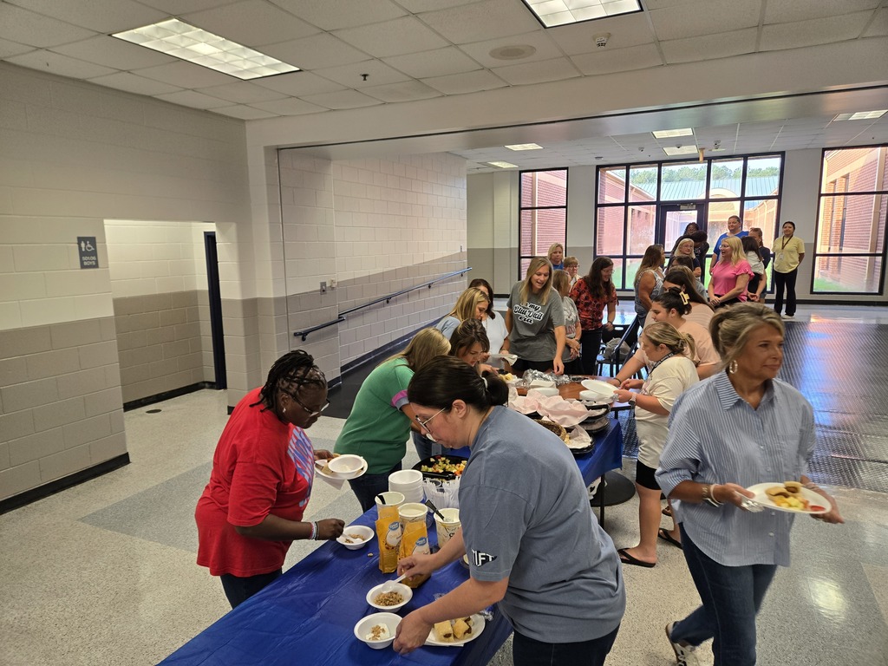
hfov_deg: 73.9
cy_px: 333
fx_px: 590
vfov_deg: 58.9
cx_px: 444
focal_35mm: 23
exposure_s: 1/120
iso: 125
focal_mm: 5.4
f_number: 1.8
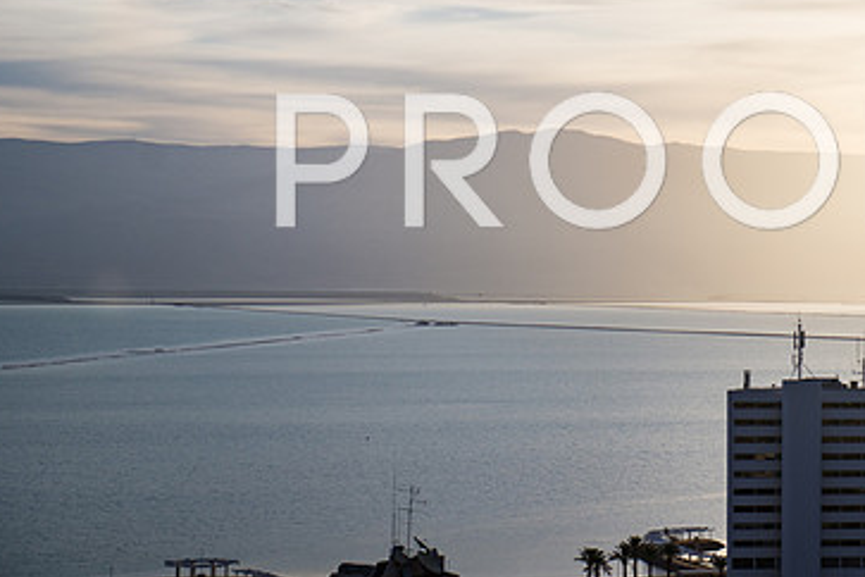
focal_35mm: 112
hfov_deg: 18.2
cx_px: 617
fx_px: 2691
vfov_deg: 12.2
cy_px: 161
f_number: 2.8
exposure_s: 1/4000
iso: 200
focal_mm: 70
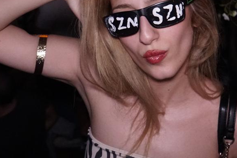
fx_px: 430
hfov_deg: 30.7
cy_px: 47
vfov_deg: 20.7
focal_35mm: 65
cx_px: 136
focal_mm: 21.1
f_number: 3.5
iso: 6400
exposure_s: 1/125
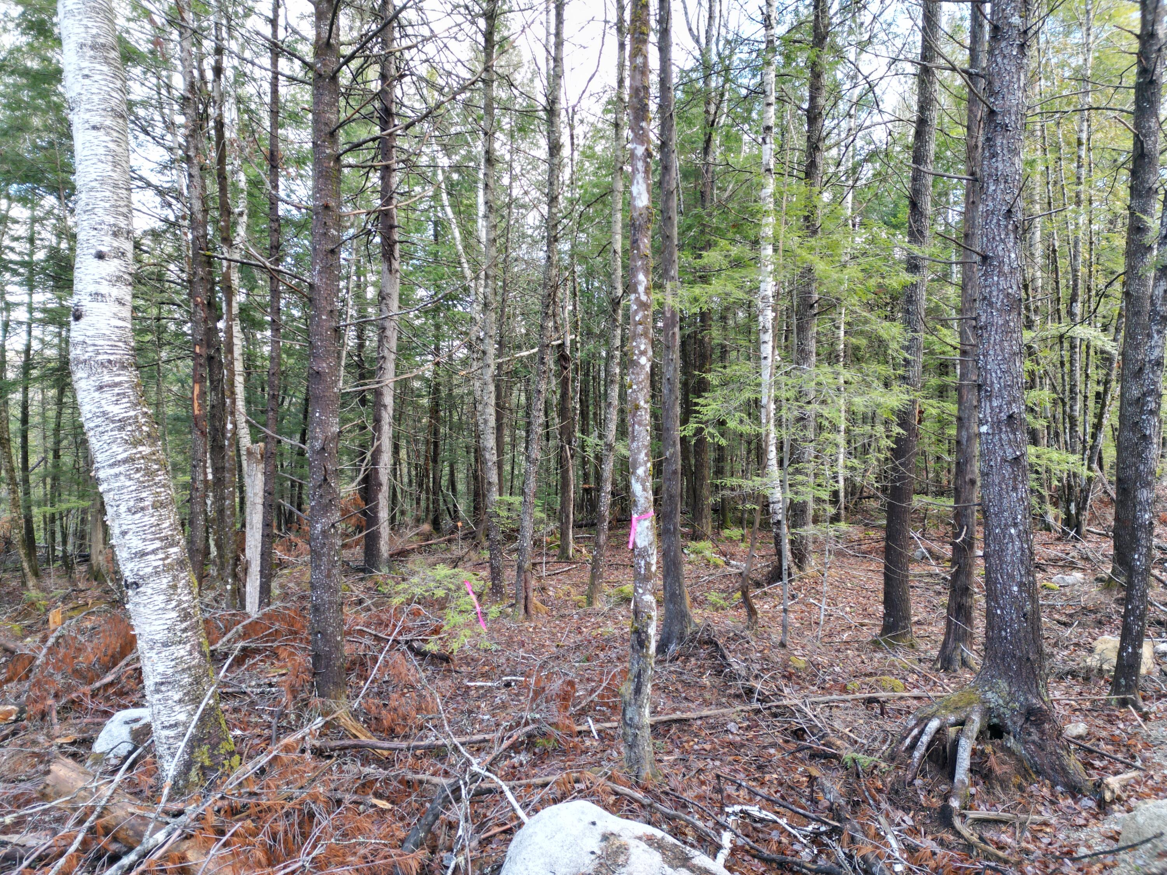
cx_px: 584
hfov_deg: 71.6
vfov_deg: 56.8
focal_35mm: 24
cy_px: 438
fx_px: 809
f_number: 1.7
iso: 140
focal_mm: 6.72
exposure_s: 1/100
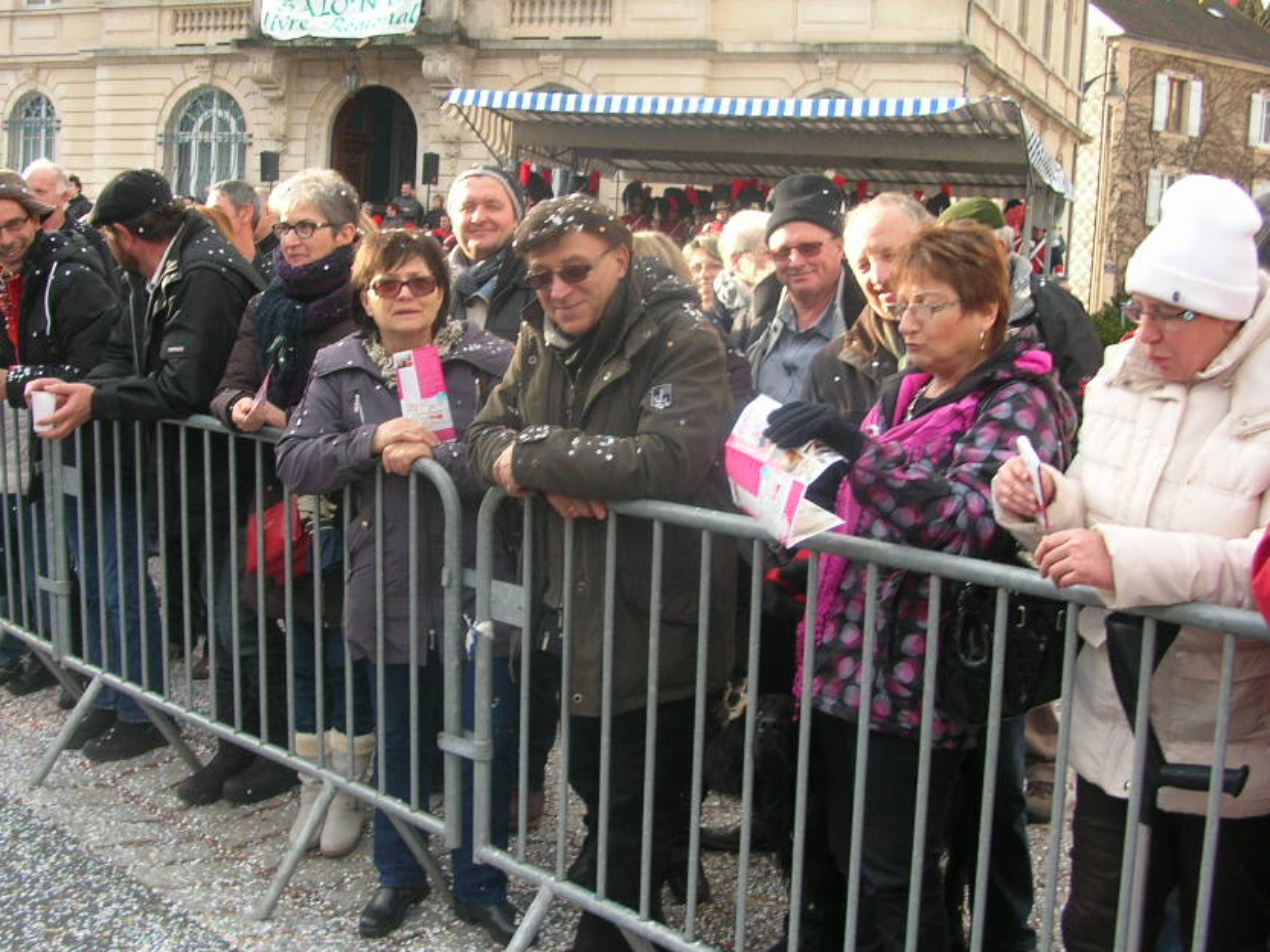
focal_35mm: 43
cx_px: 630
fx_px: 1578
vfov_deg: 33.6
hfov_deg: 43.8
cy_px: 469
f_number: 2.8
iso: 50
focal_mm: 5.8
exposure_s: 1/173
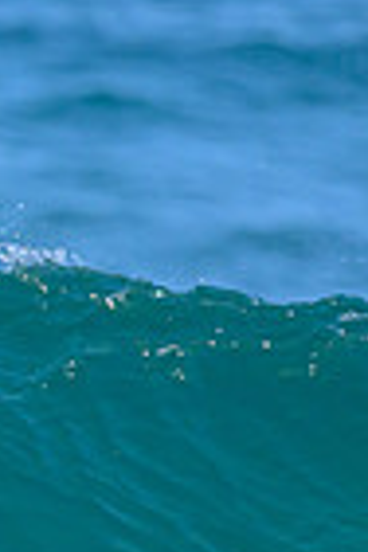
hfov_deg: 0.3
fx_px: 63904
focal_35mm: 4168
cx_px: -604
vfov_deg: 0.5
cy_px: 528
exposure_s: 1/2000
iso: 400
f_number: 6.3
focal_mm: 800
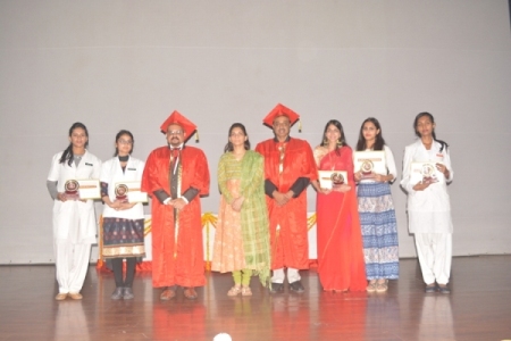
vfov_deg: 38.4
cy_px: 170
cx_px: 256
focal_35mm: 34
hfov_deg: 55.1
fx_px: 490
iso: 1000
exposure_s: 1/60
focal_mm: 23
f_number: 5
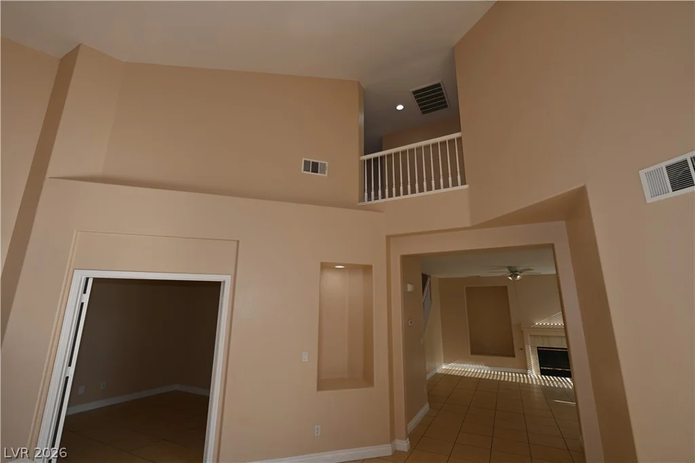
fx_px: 309
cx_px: 348
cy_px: 232
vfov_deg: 73.8
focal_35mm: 16
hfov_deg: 96.7
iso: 125
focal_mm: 16
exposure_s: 1/125
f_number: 5.6
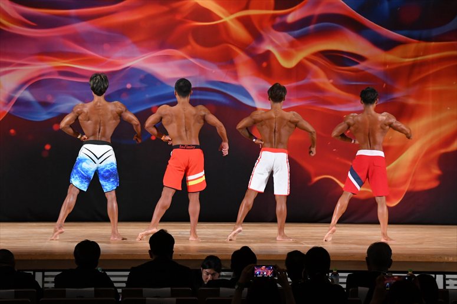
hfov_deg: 14.0
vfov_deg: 9.3
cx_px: 228
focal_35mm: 147
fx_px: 1865
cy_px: 152
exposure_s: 1/400
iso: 3200
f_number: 5.6
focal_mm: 98
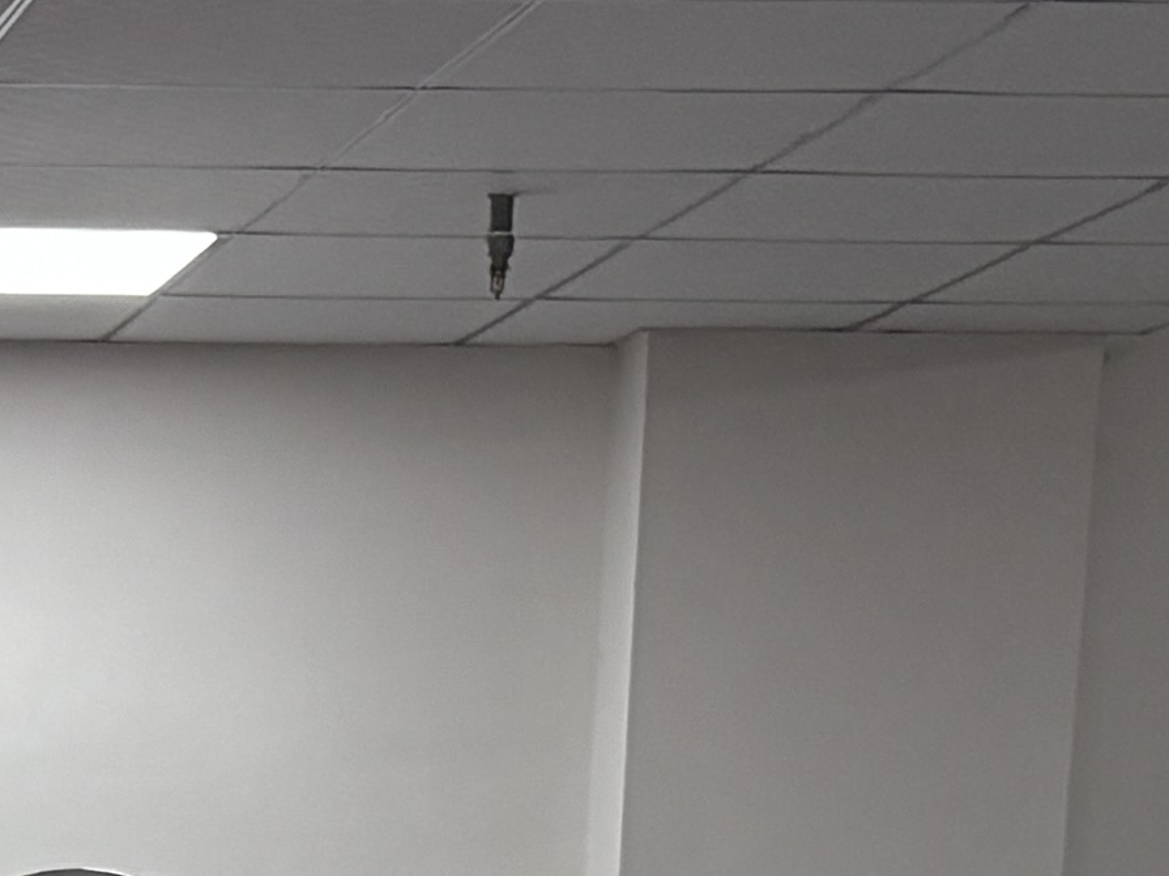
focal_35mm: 166
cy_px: 2590
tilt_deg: -14.2
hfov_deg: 11.4
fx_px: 5605
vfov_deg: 7.8
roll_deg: -0.2
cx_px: -572
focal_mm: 5.96
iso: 100
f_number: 1.6
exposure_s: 1/111
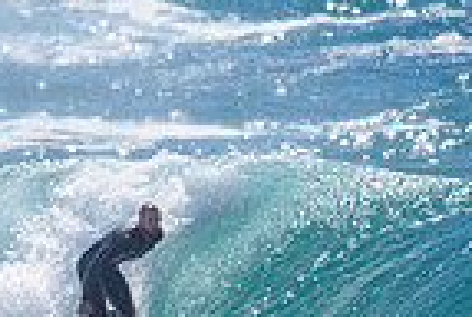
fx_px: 32583
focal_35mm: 2480
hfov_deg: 0.8
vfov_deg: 0.6
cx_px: 121
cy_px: 287
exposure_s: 1/2000
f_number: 5.6
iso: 90
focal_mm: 500
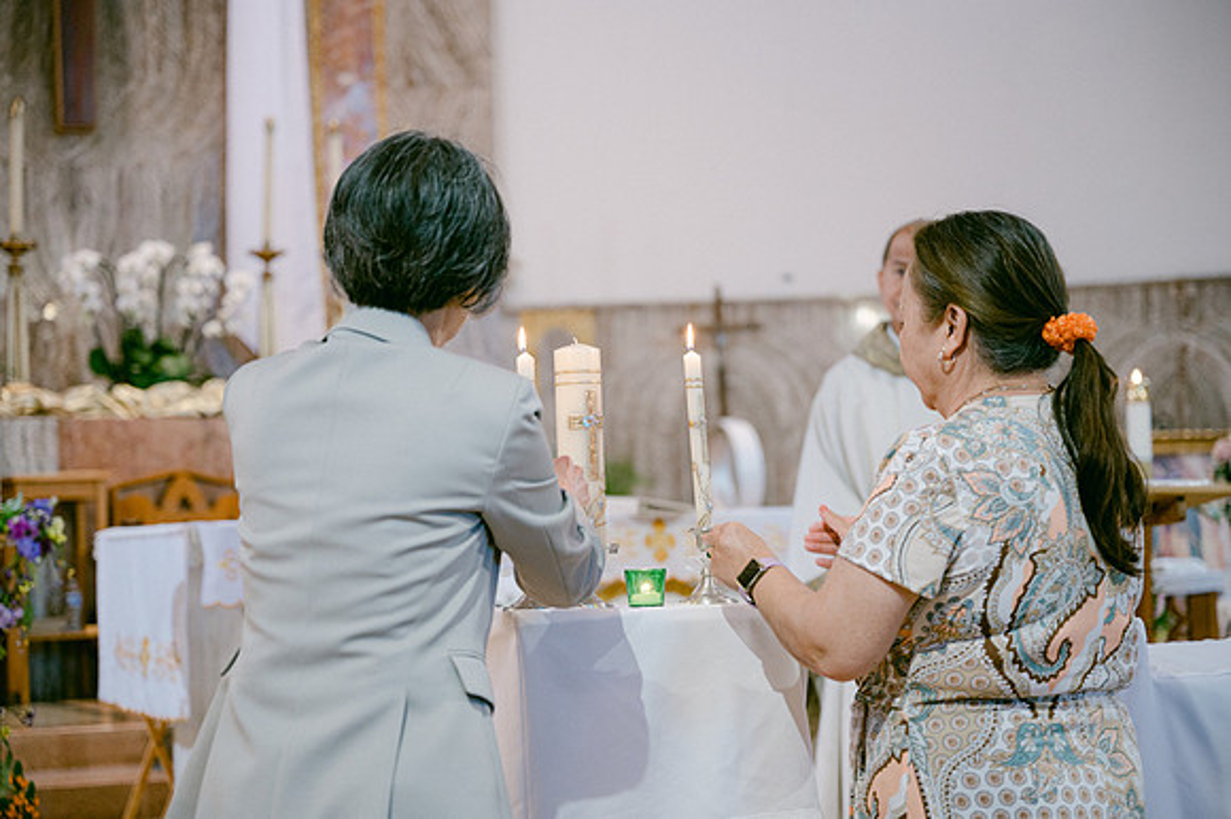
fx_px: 2392
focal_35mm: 70
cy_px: 410
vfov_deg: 19.4
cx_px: 616
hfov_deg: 28.9
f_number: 2.8
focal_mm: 70
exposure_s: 1/125
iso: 450
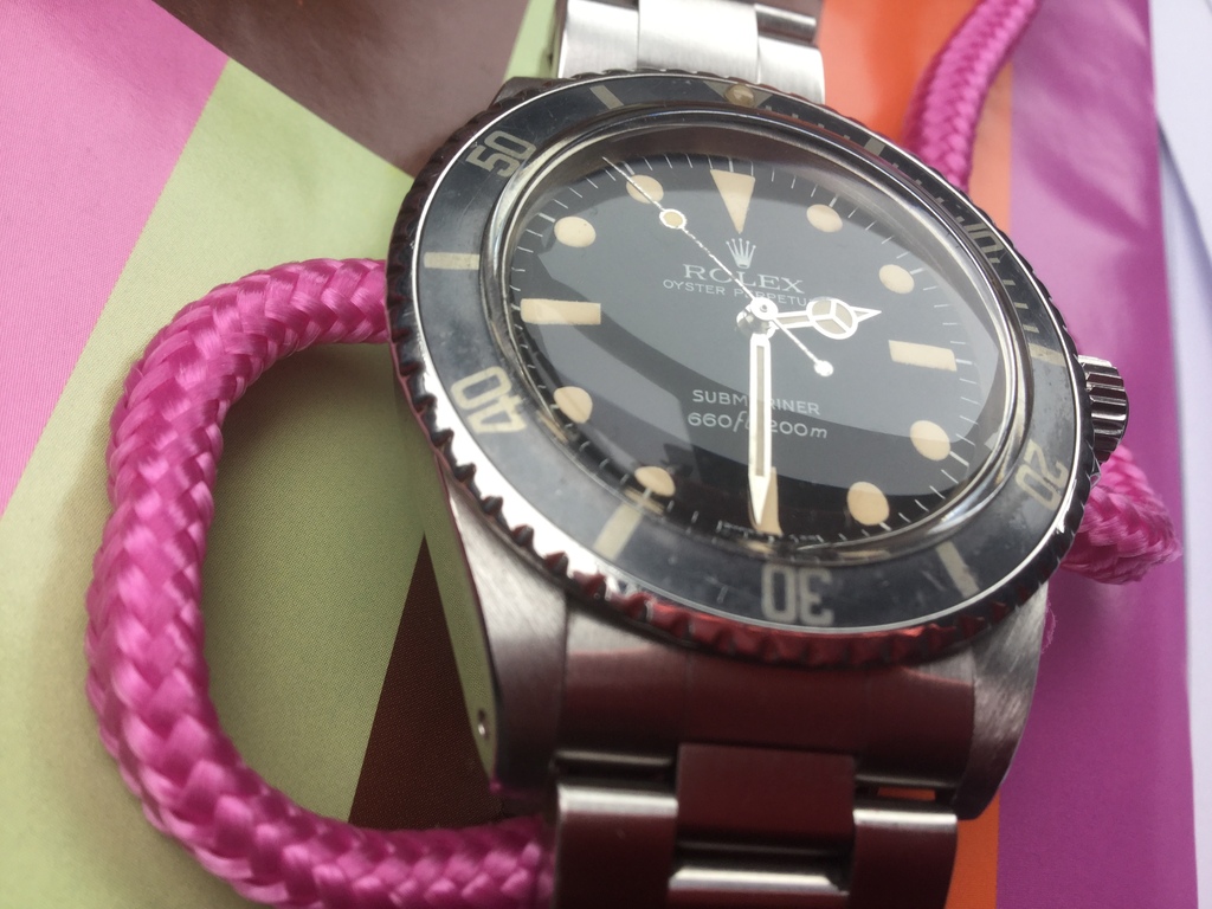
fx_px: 1085
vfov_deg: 45.4
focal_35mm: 31
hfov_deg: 58.4
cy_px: 454
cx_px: 606
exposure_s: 1/50
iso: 25
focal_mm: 3.3
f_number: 2.4
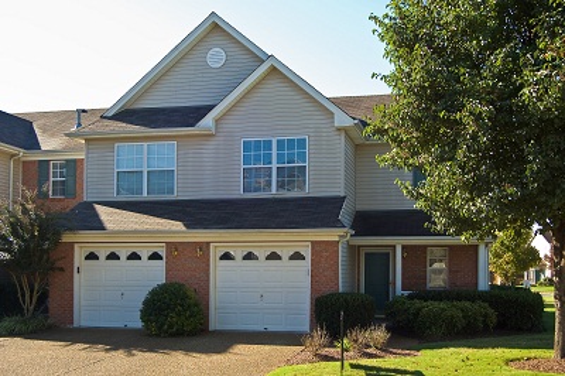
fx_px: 706
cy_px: 188
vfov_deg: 29.8
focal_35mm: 45
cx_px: 282
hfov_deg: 43.6
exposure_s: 1/160
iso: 200
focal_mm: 30
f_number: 7.1
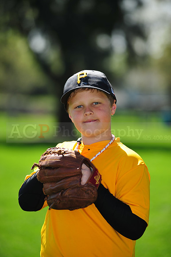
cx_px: 86
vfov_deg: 10.3
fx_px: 1427
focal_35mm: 200
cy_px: 128
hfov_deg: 6.9
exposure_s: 1/1000
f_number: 4.5
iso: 200
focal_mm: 200
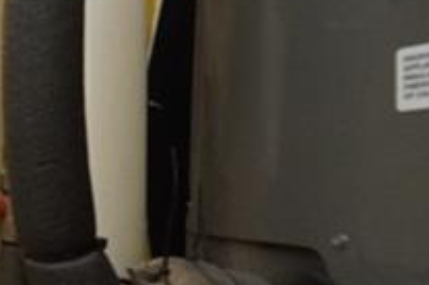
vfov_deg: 18.3
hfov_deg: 17.4
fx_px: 880
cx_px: -474
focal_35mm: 74
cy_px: 180
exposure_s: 1/125
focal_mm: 10
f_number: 4.5
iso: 2500
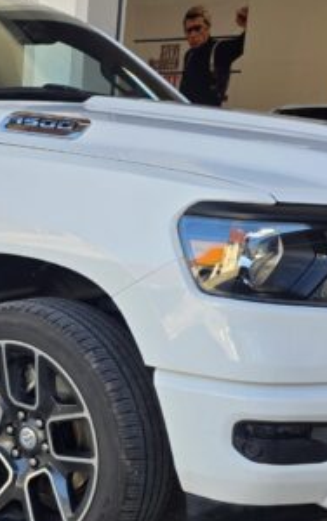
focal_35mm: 65
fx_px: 925
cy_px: 347
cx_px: 7
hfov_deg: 19.5
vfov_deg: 31.3
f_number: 1.7
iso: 32
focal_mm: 6.25
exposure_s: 1/359
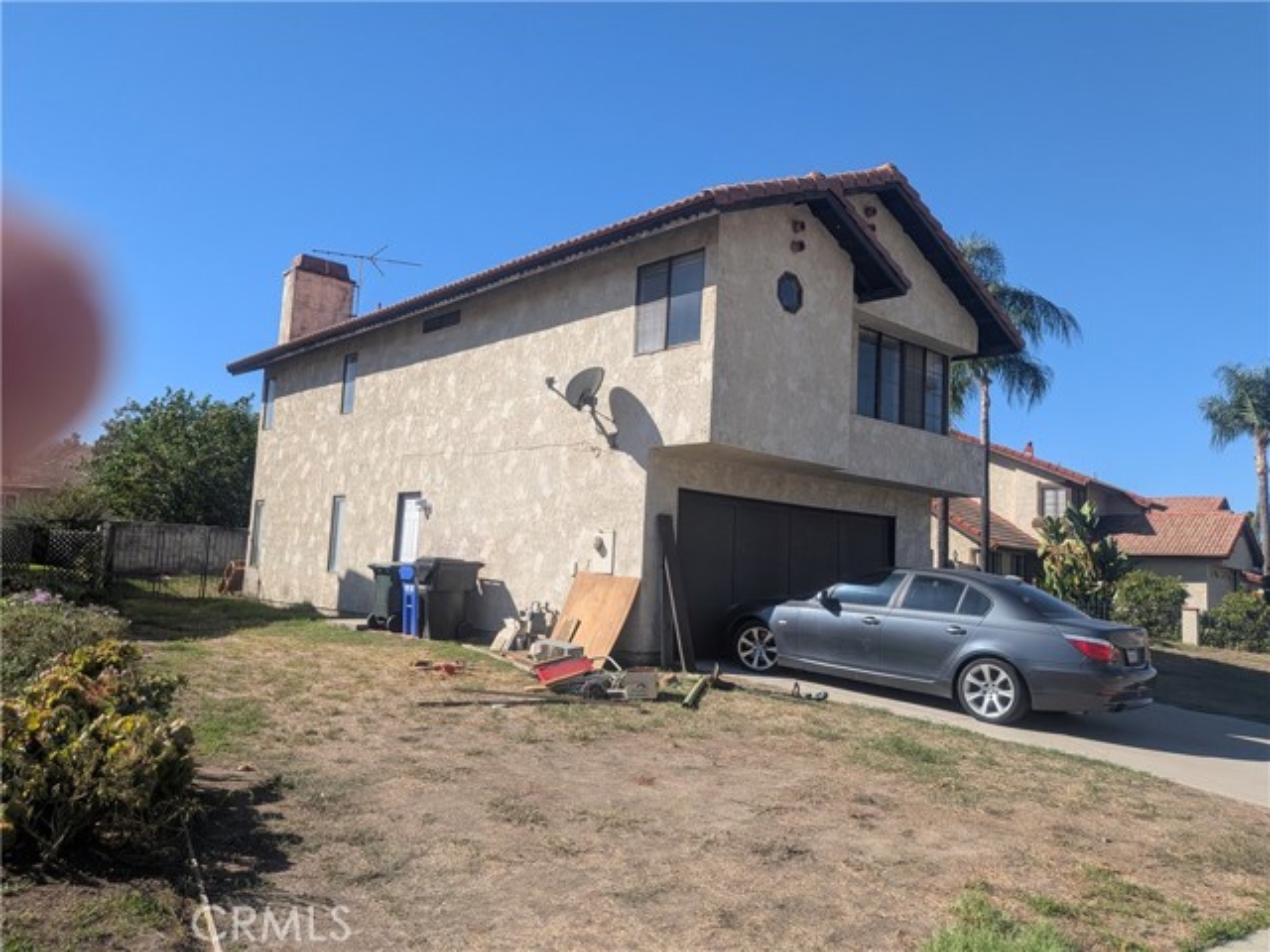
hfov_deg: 71.6
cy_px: 476
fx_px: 881
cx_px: 635
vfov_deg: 56.8
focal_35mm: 24
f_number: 1.7
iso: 41
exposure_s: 1/2381
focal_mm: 4.53
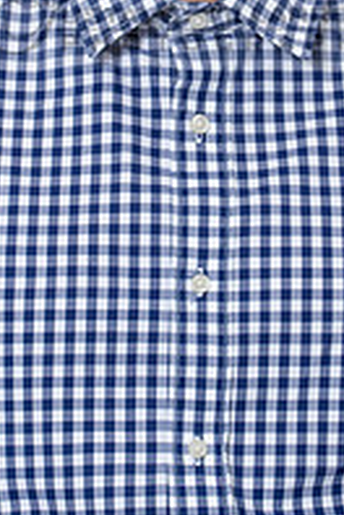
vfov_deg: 4.4
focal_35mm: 463
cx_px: 229
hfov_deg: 3.0
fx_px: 6636
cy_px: -3
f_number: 5
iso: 100
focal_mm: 120
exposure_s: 1/125
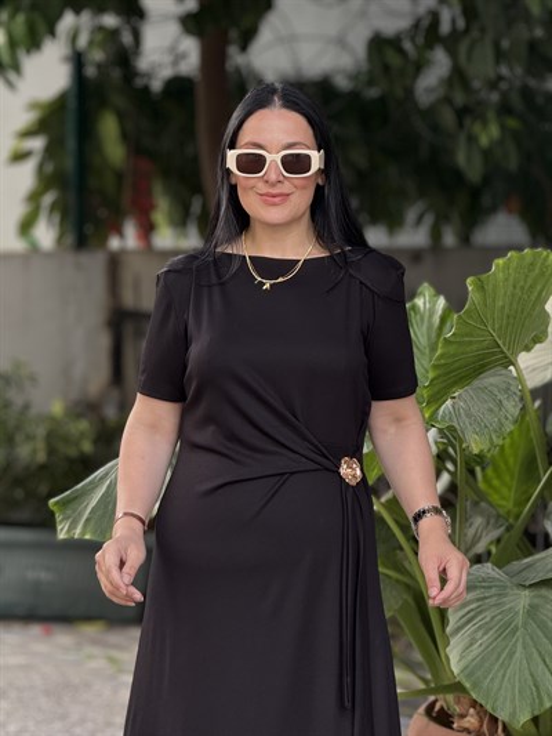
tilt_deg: -3.7
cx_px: 276
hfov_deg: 12.4
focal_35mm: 120
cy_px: 368
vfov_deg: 16.4
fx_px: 2550
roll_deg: -1.4
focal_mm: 15.66
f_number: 2.8
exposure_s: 1/99
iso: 160
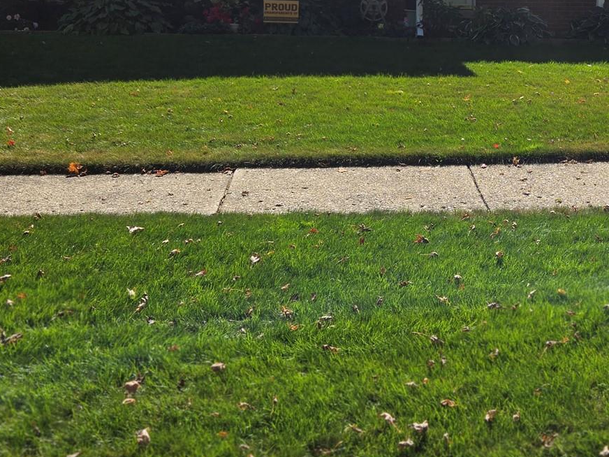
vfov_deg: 26.3
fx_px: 950
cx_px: 453
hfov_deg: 34.8
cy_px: 64
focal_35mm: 54
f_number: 1.8
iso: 25
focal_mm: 5.4
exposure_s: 1/1824
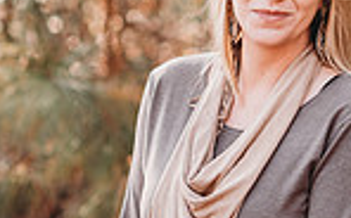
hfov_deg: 6.2
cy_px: 98
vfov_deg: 3.8
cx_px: 168
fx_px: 3247
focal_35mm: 340
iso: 100
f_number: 2.2
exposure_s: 1/320
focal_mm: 85
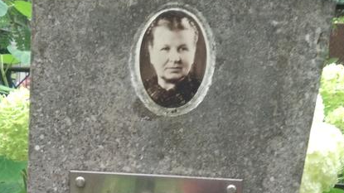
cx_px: 172
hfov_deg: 25.9
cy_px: 237
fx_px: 748
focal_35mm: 82
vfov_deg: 14.2
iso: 250
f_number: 2.6
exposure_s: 1/60
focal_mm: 5.99
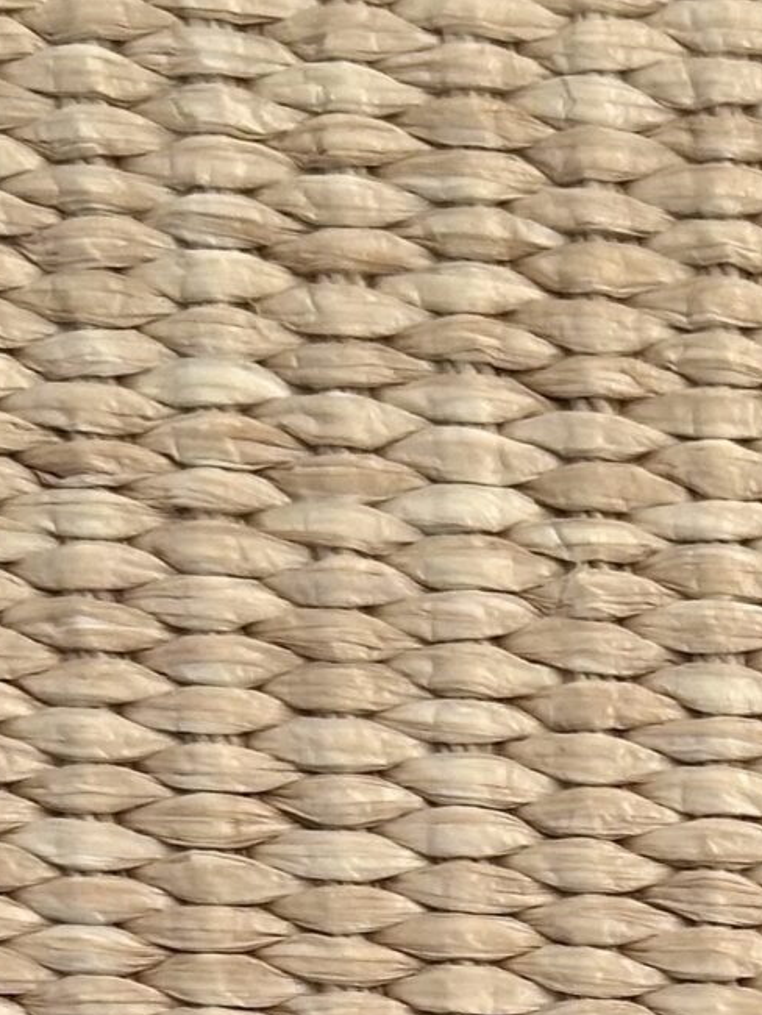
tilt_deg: -39.1
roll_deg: -2.8
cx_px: 1330
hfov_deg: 7.6
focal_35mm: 189
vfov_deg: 10.0
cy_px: 1721
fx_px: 5544
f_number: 1.78
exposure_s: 1/50
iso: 64
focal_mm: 6.86
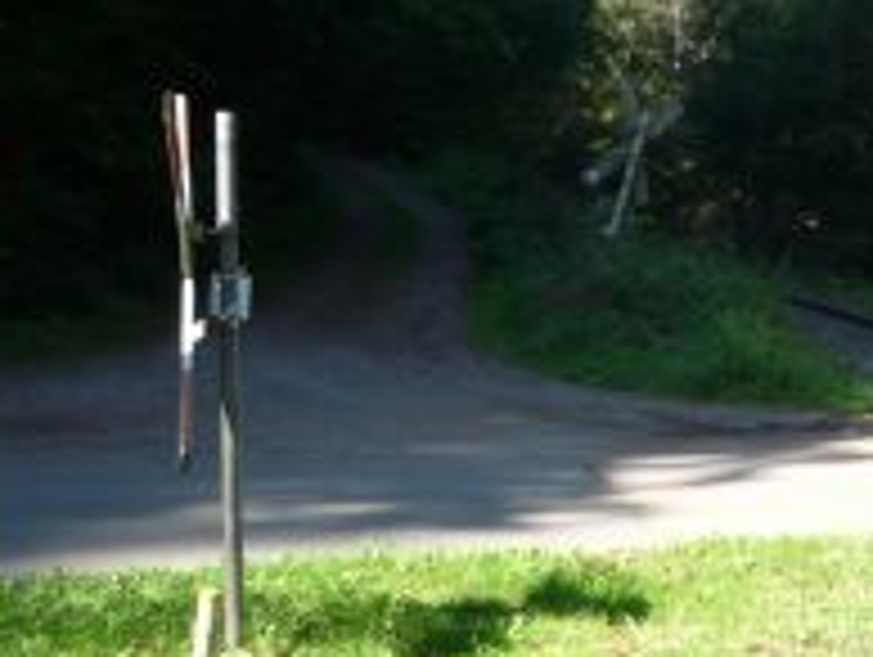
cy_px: 297
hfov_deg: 23.8
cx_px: 828
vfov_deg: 18.7
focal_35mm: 79
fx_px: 1995
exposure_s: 1/160
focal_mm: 5.2
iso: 100
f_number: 4
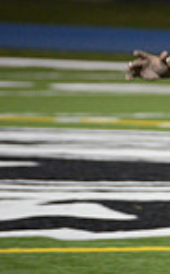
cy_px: 44
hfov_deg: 1.6
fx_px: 5961
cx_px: 534
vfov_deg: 2.6
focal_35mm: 801
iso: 3200
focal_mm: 200
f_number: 5
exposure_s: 1/125
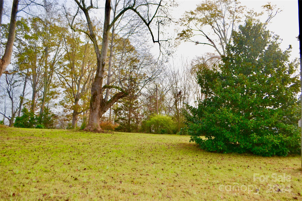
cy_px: 100
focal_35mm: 27
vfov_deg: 47.9
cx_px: 151
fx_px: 226
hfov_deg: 67.4
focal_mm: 18
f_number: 4.5
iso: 100
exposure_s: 1/200
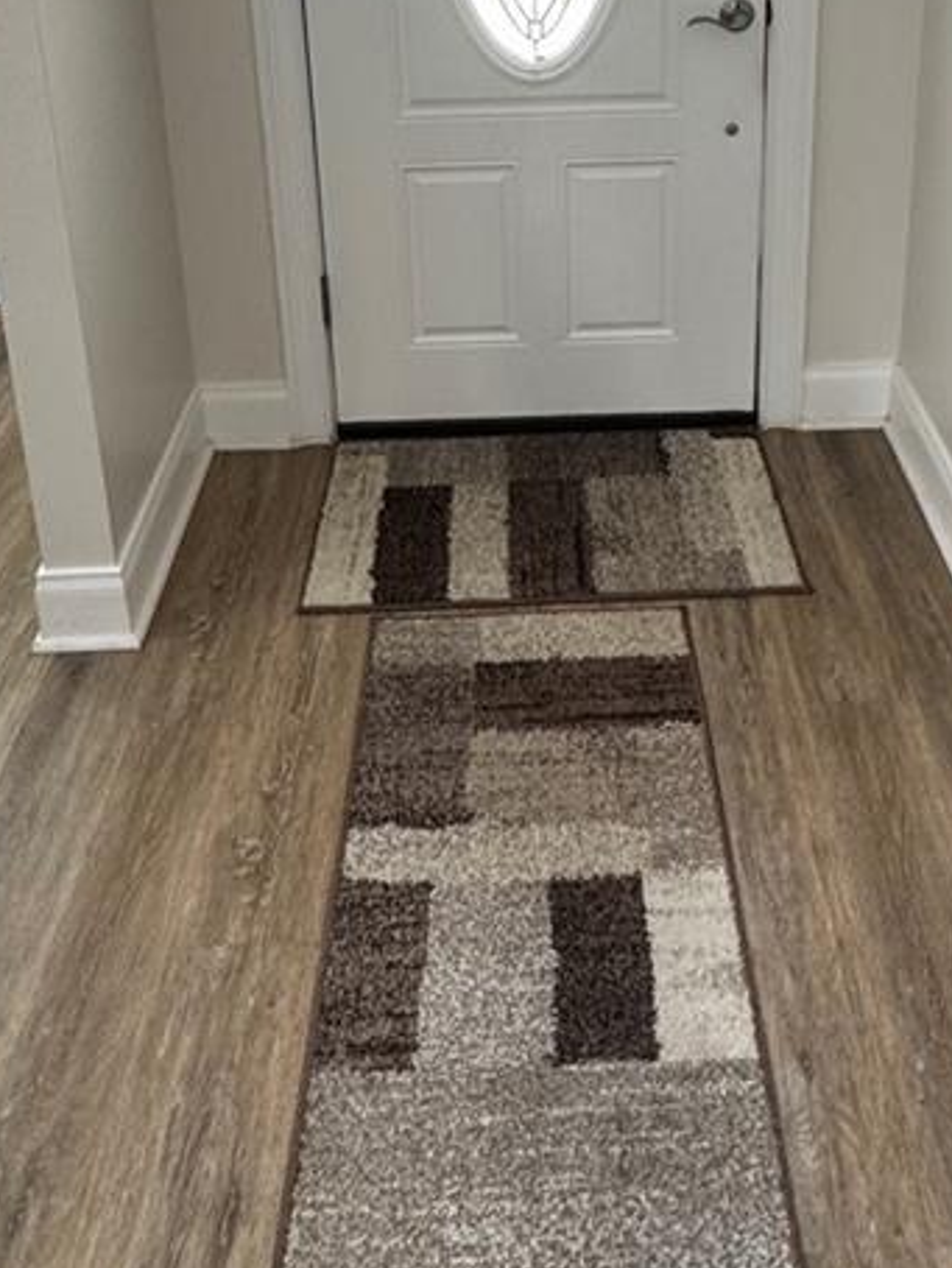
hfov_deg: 38.6
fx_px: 1355
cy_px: 120
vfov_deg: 45.3
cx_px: 550
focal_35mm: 37
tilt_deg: -18.0
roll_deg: +1.0
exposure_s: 1/60
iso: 160
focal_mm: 2.22
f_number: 2.2
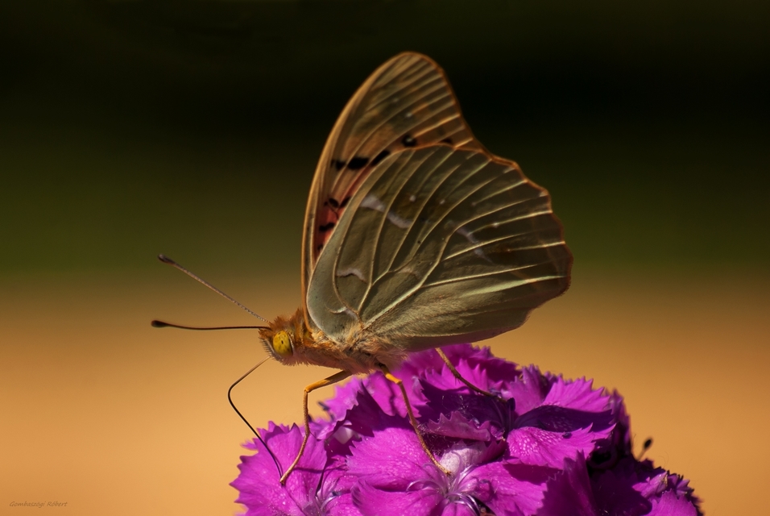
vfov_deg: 4.6
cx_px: 385
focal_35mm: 300
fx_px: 6424
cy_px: 258
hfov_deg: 6.9
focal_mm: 200
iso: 100
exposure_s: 1/800
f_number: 5.6
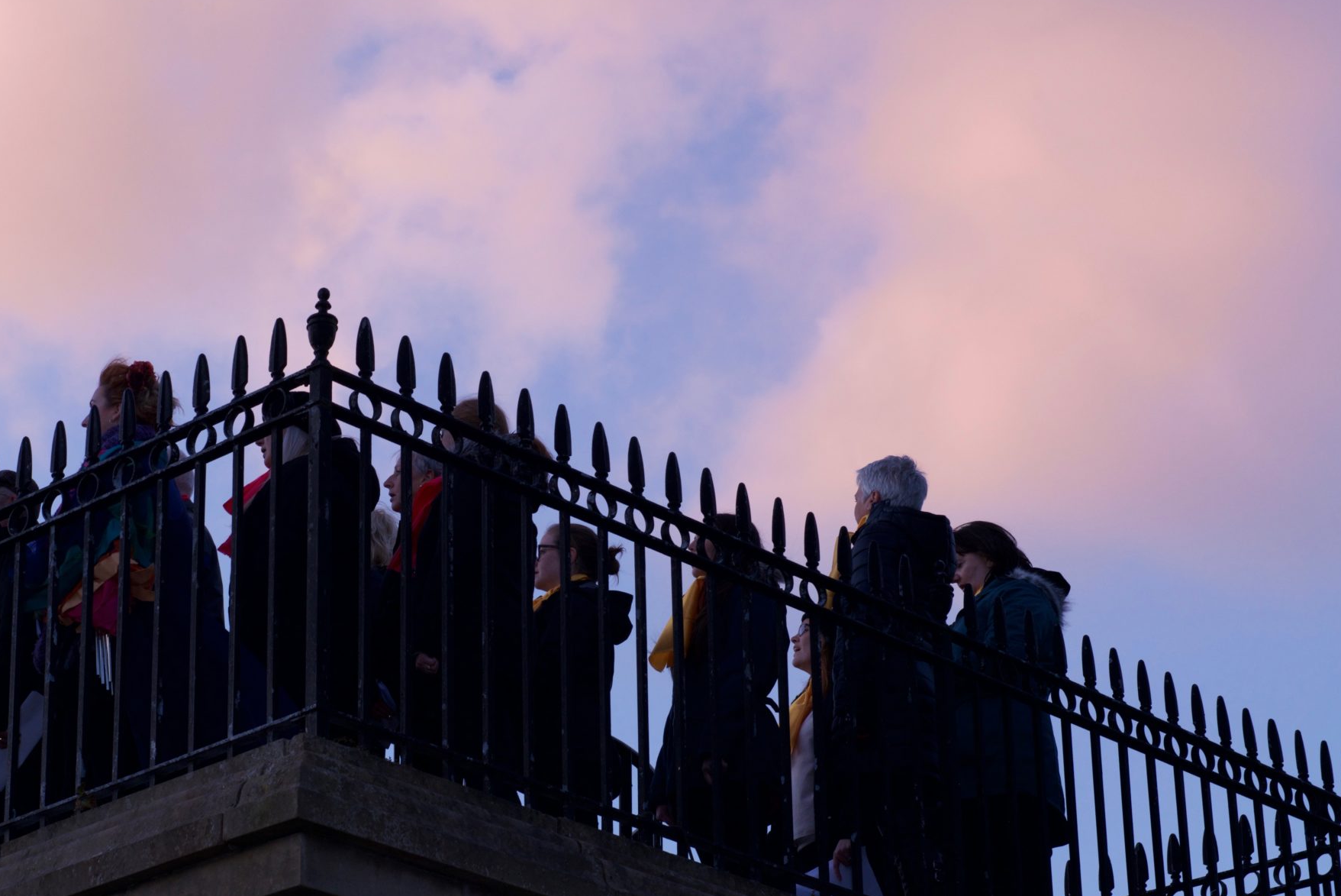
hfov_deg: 19.9
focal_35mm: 102
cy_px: 484
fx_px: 3801
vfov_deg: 13.4
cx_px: 375
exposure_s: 1/125
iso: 800
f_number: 8
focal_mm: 70
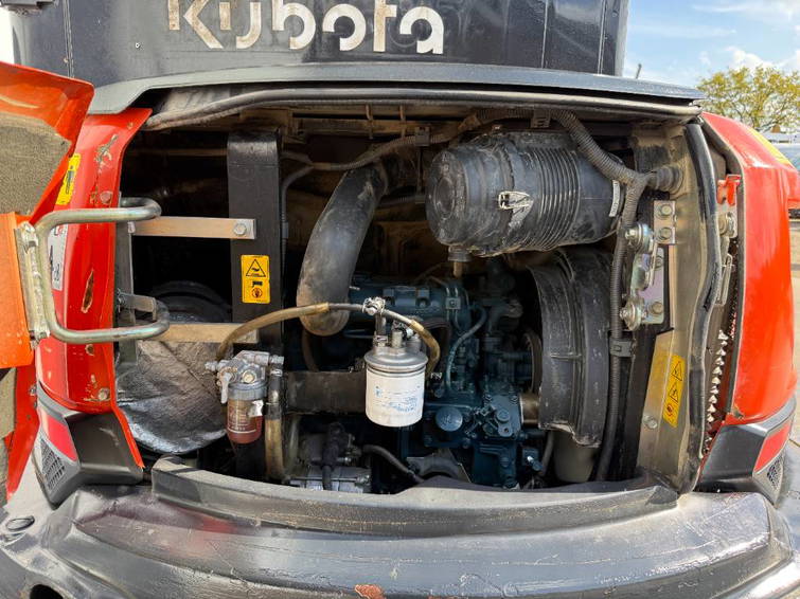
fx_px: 555
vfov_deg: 56.8
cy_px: 300
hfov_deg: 71.6
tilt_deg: -11.9
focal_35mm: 24
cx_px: 400
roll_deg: +0.4
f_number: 1.78
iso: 100
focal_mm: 6.76
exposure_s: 1/671
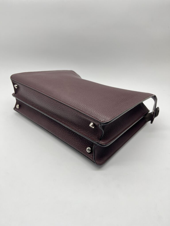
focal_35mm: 26
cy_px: 113
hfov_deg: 53.1
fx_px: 170
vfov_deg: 67.3
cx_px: 85
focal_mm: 5.7
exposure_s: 1/100
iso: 40
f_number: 1.5
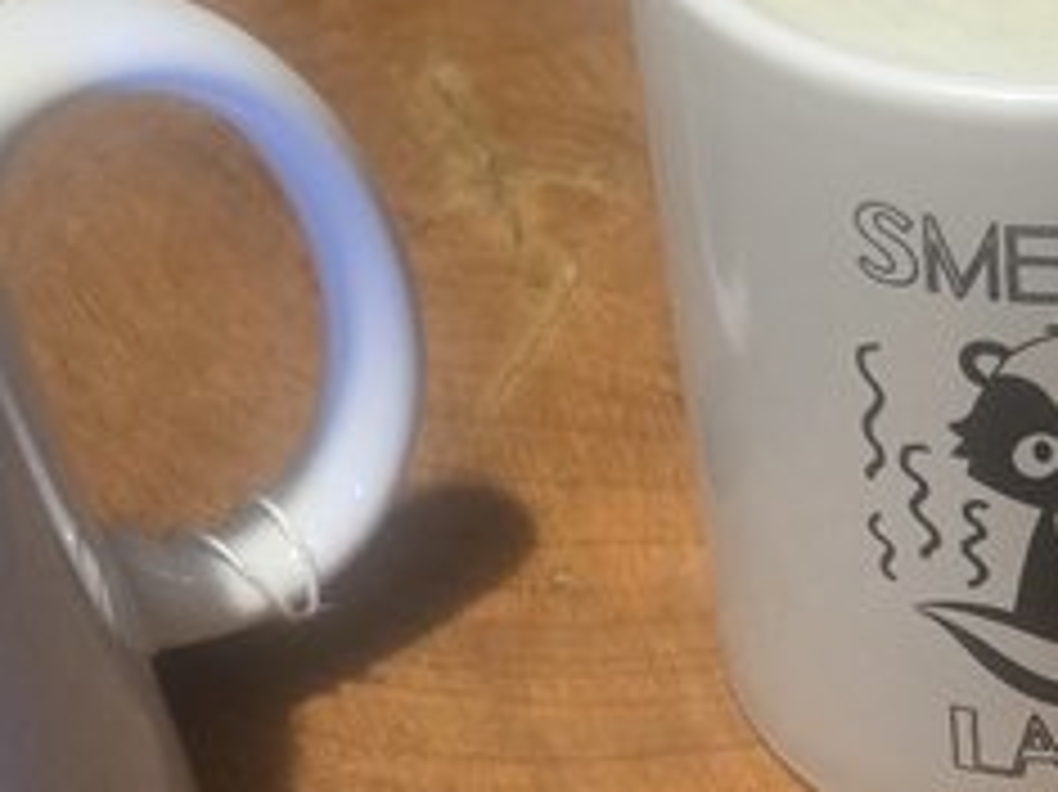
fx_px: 2994
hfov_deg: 19.4
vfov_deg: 14.8
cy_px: 824
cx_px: 1094
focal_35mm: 98
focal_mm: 5.4
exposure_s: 1/120
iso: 320
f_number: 1.8
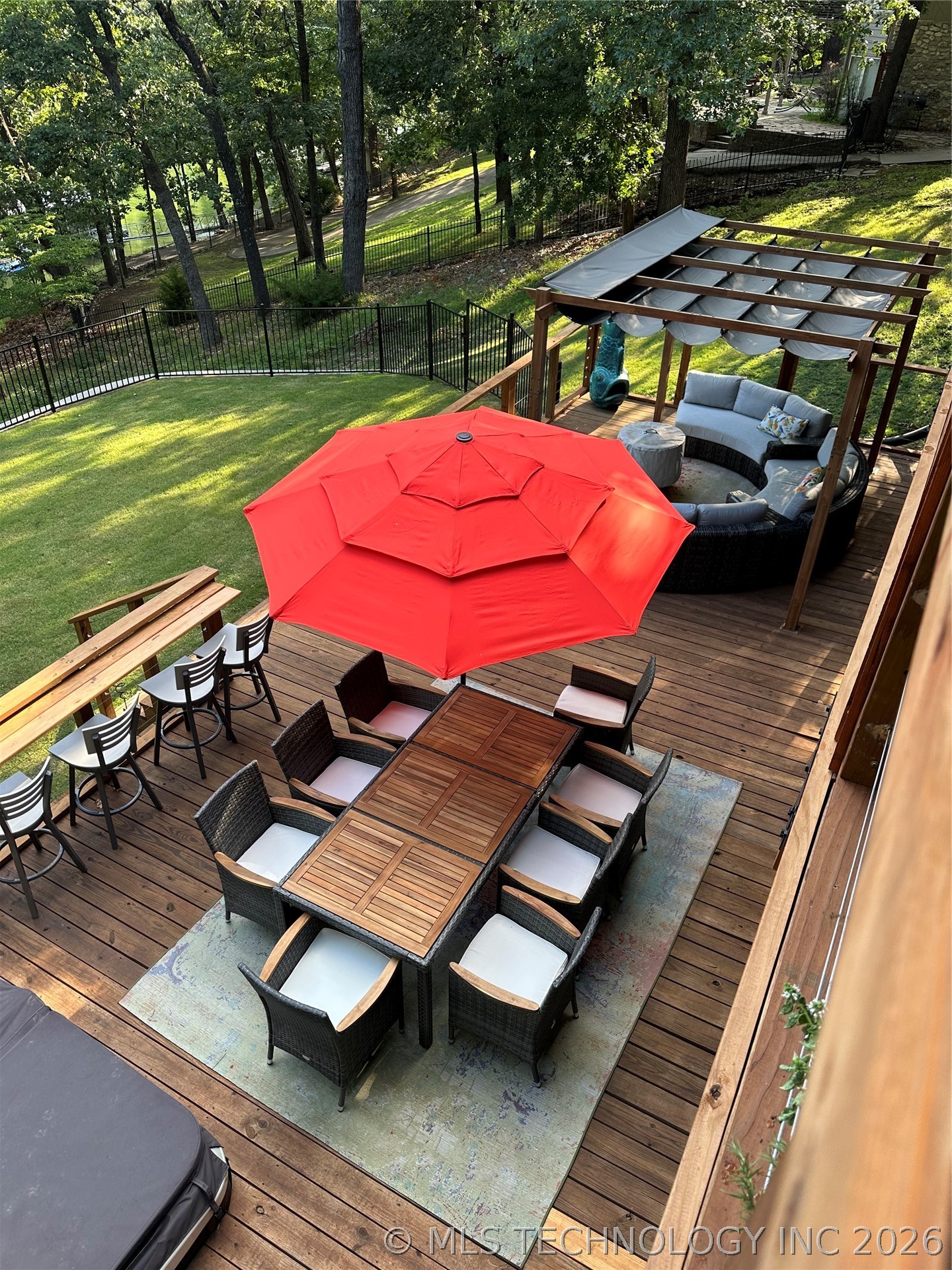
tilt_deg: -36.2
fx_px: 880
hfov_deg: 56.8
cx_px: 476
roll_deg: -4.0
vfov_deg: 71.6
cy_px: 635
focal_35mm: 24
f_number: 1.78
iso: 64
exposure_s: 1/209
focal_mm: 6.86
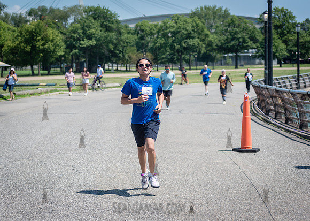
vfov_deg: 14.9
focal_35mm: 96
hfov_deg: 20.7
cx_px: 134
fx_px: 846
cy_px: 103
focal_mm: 86
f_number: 4
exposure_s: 1/1600
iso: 200
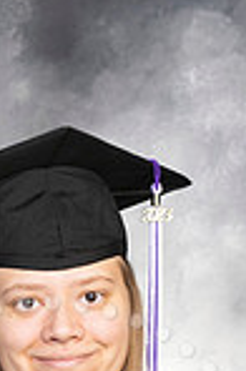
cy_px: 529
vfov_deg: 7.8
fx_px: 2667
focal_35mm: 259
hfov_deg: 5.3
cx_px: 48
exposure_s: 1/125
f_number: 8
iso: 250
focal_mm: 85
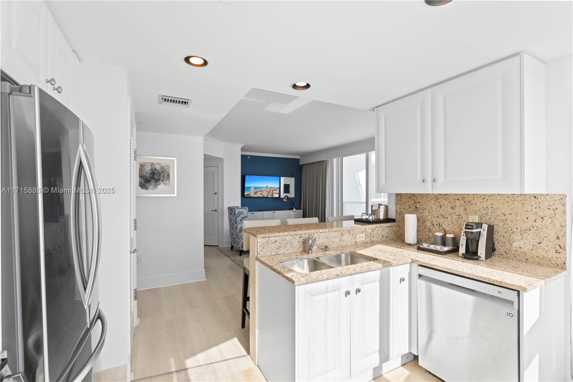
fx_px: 255
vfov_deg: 73.7
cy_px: 191
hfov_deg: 96.7
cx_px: 286
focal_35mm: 16
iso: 125
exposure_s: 1/25
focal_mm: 16
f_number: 4.5
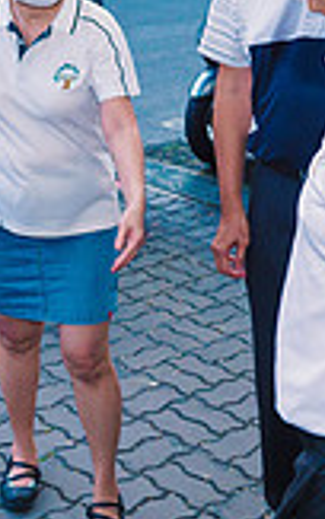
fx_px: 1175
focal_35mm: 83
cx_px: 0
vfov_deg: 24.7
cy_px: 148
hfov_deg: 15.5
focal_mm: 11
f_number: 2.8
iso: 500
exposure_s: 1/125
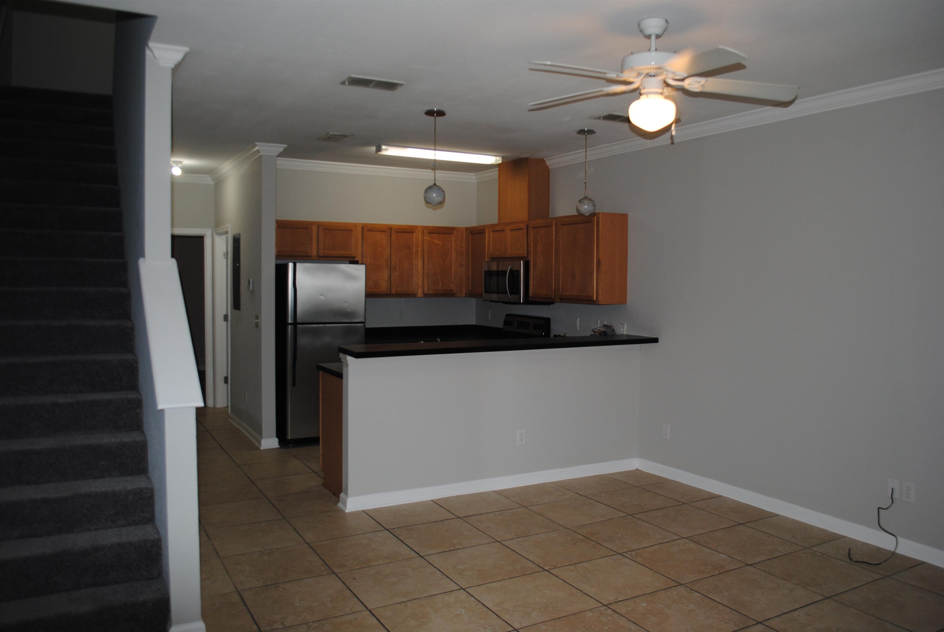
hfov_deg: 67.3
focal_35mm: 27
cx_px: 472
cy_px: 316
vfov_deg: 48.0
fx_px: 709
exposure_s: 1/60
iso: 200
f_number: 3.5
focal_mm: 18
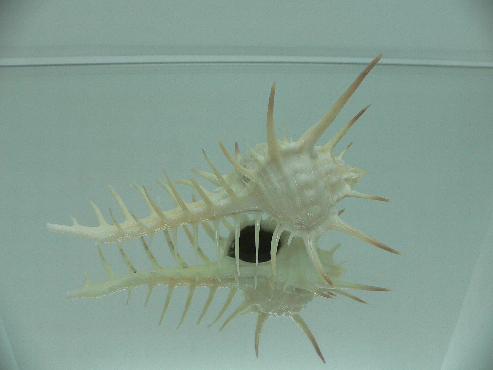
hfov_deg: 52.6
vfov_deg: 40.7
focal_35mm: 35
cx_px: 246
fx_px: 498
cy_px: 185
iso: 80
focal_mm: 4.6
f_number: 2.8
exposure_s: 1/80
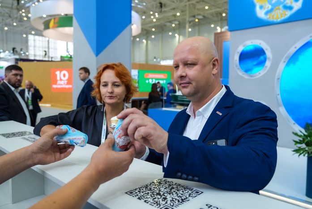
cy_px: 104
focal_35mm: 29
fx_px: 252
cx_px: 156
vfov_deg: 45.0
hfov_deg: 63.6
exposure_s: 1/250
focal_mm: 29
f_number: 4
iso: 1000
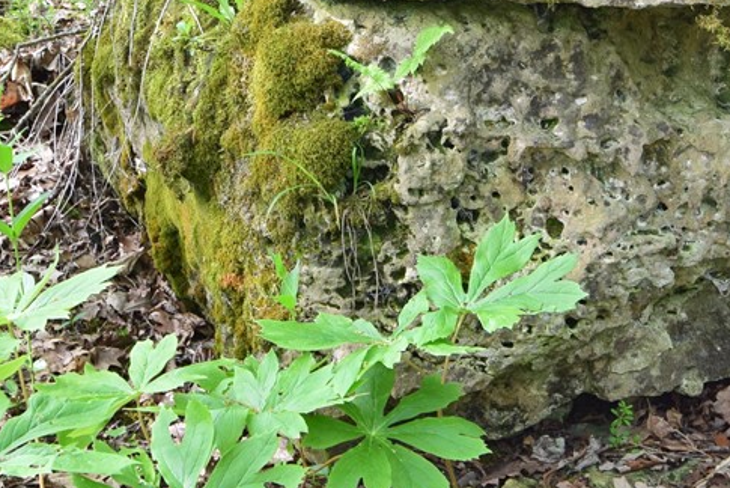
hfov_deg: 29.8
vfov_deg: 20.2
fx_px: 1359
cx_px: 486
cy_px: 139
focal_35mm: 67
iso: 450
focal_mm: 20
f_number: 8
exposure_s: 1/60
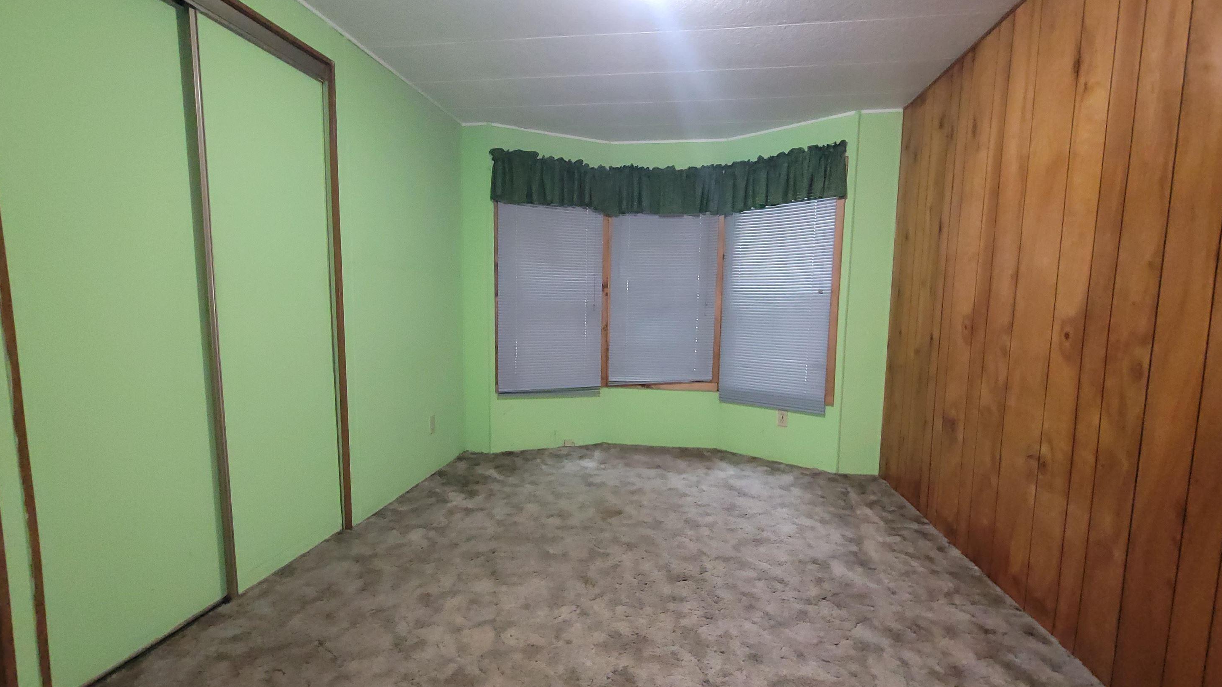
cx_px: 618
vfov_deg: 70.5
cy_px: 362
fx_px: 486
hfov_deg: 103.0
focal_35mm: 15
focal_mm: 2.2
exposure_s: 1/30
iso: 640
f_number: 2.2
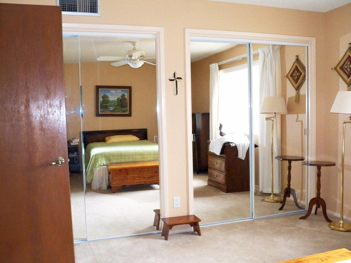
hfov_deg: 54.0
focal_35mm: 34
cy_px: 141
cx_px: 176
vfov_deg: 41.8
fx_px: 345
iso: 400
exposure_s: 1/30
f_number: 2.8
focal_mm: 5.5
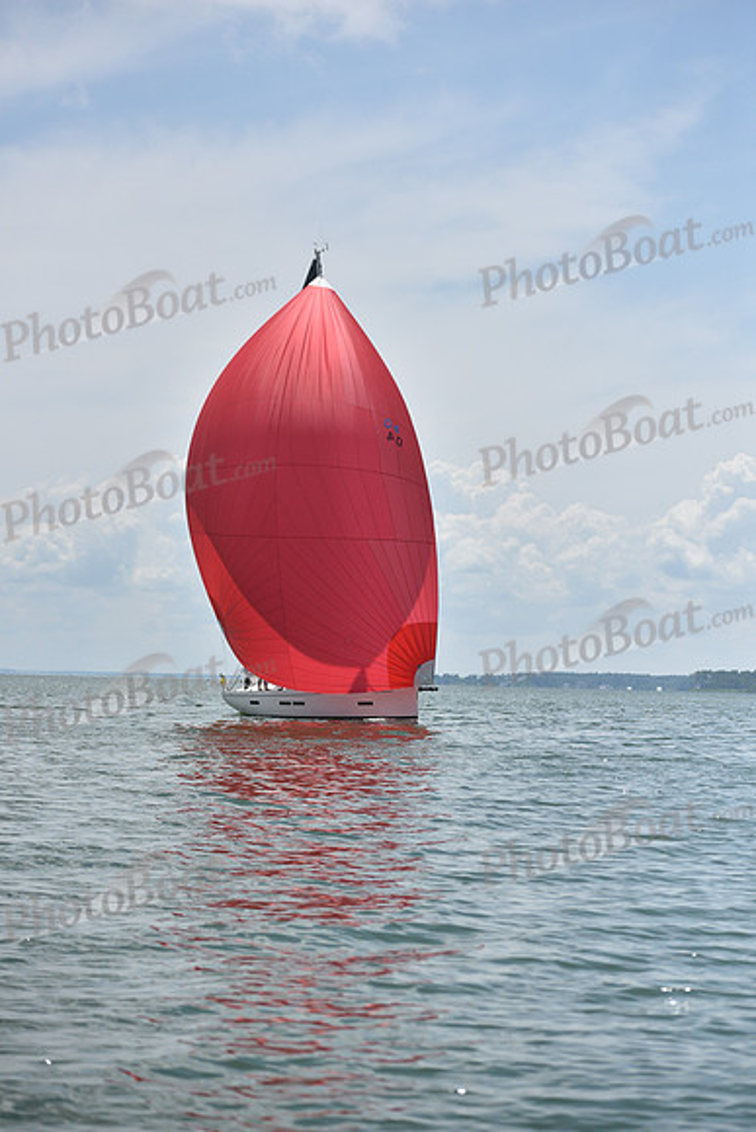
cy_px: 566
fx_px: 2676
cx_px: 378
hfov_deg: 16.1
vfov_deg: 23.9
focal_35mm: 85
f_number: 3.5
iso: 320
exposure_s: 1/8000
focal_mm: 85
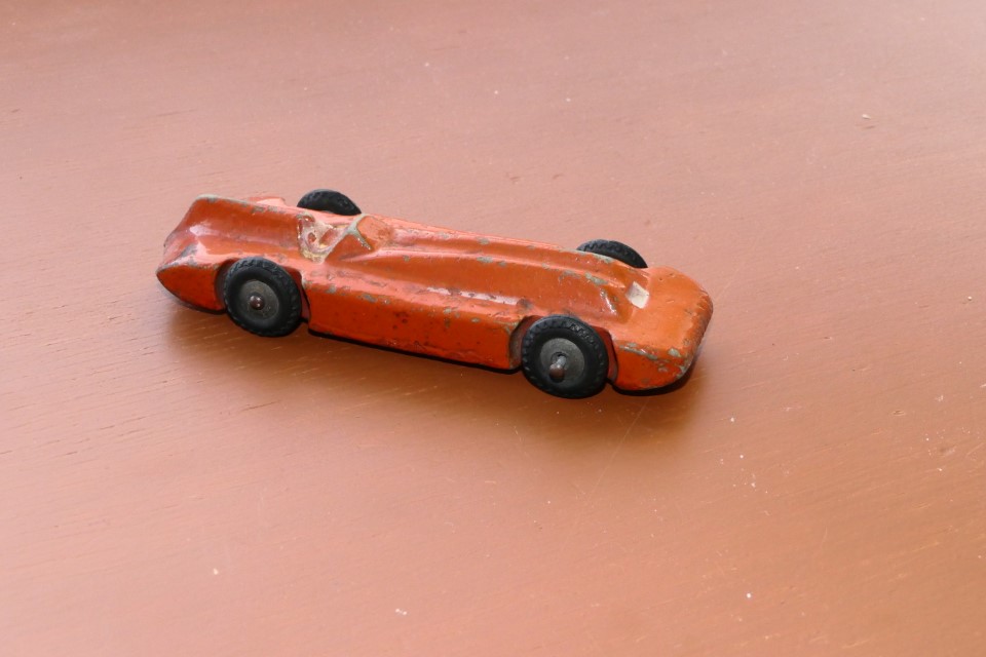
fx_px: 1588
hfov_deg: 34.5
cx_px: 493
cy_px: 328
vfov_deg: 23.4
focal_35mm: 58
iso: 1600
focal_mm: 21.3
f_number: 8
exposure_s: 1/60
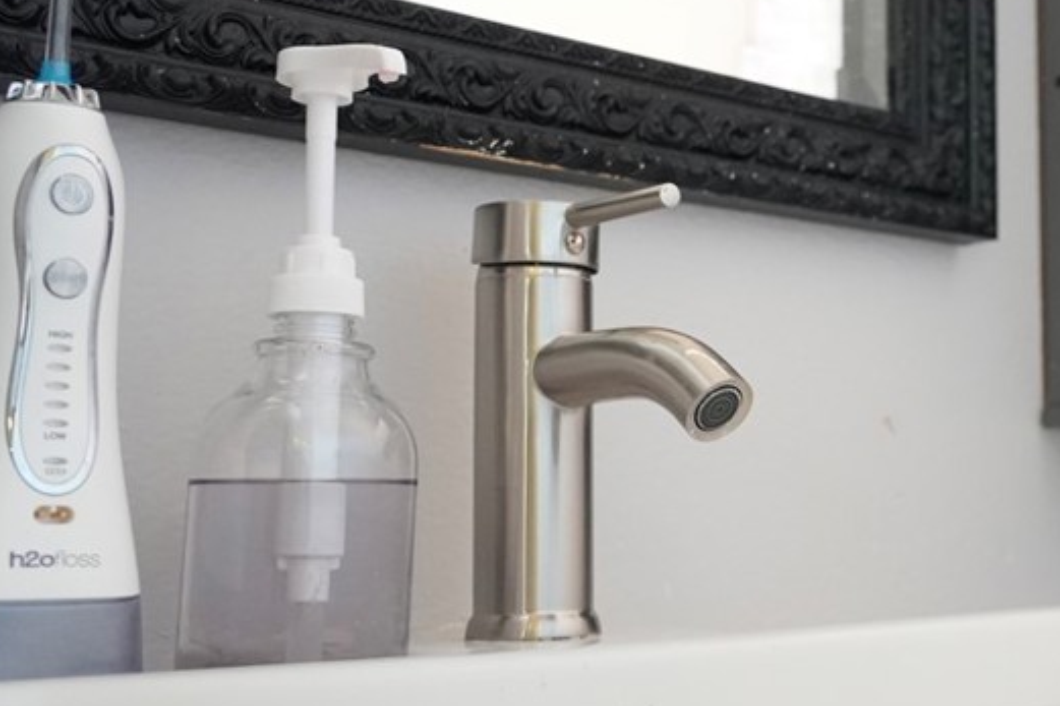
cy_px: 306
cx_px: 1019
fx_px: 1678
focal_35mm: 57
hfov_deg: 32.7
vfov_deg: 23.7
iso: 6400
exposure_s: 1/160
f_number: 4
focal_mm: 29
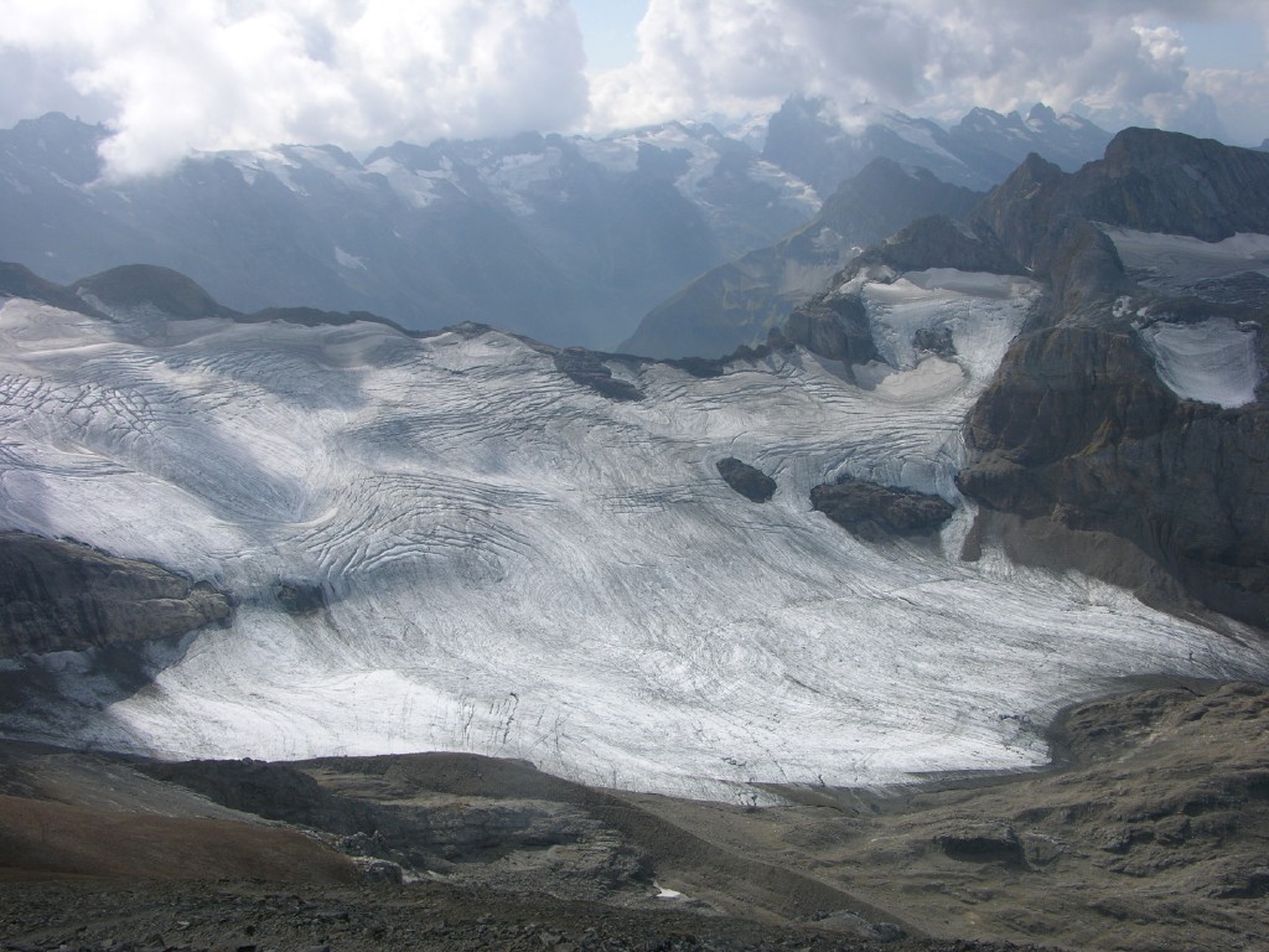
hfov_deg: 52.6
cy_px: 476
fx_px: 1283
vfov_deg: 40.7
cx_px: 634
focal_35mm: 35
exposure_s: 1/302
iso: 50
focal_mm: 8.9
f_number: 7.1
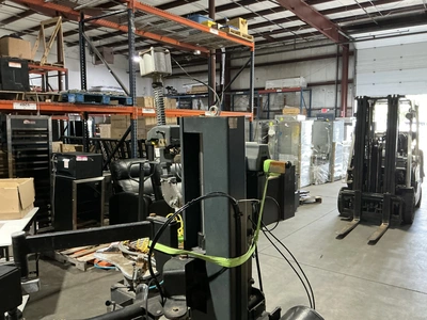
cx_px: 214
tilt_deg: -5.5
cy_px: 160
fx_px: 345
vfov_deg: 49.7
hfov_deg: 63.4
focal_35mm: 28
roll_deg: +0.7
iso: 320
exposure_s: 1/53
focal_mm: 3
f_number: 1.8
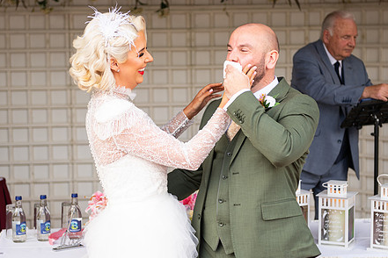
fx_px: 991
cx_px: 179
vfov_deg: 14.9
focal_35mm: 92
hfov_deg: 22.1
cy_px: 119
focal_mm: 70
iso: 100
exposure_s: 1/160
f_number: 3.5
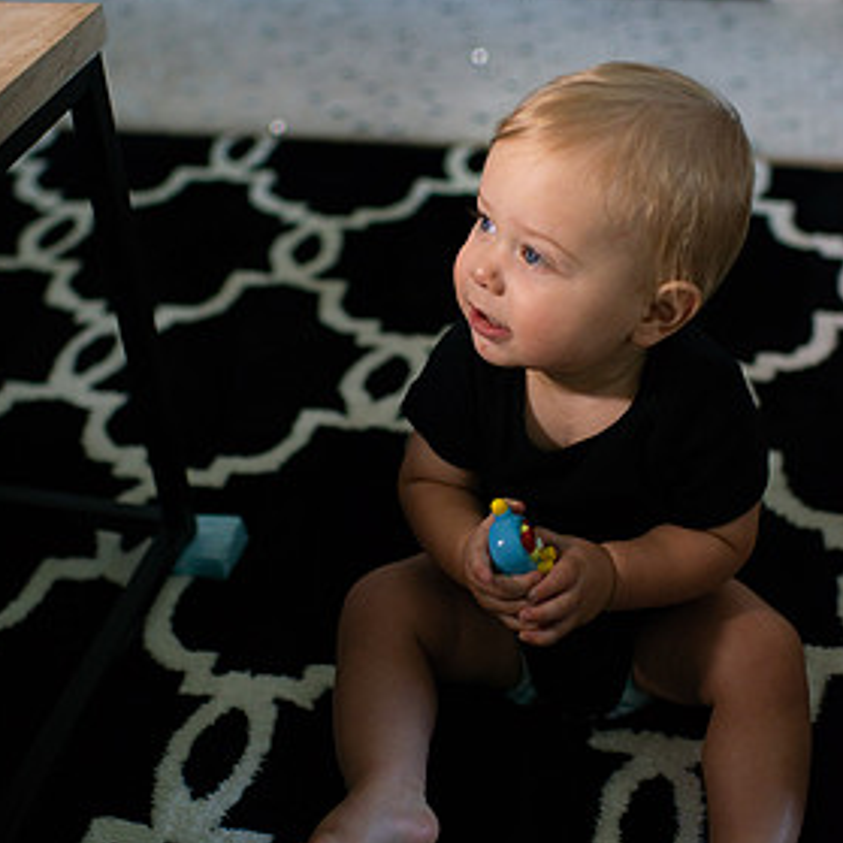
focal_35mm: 48
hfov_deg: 35.4
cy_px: 417
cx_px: 435
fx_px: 1323
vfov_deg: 35.4
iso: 640
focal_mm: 35
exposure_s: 1/1250
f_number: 2
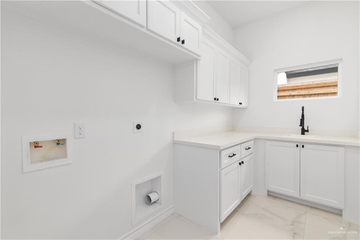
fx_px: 160
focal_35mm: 16
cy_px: 120
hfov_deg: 96.7
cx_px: 180
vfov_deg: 73.8
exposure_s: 1/25
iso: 320
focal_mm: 16
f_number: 7.1
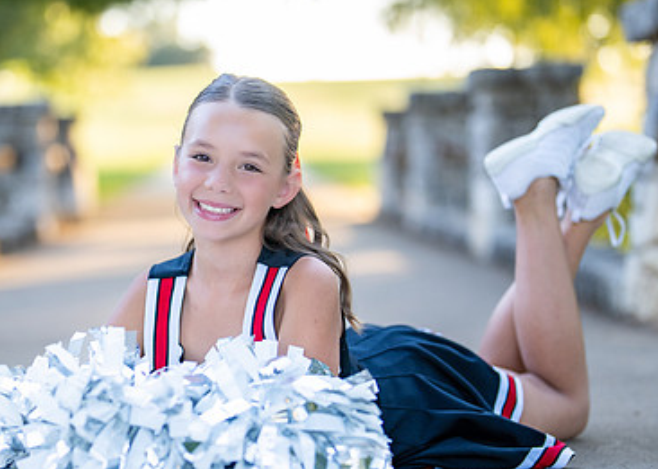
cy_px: 253
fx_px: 1737
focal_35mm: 93
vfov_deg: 15.4
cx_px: 216
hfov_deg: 21.4
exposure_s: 1/1000
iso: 200
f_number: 1.2
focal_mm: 50
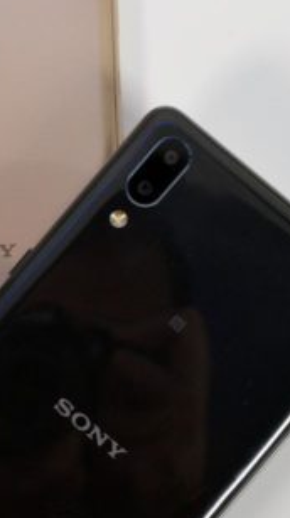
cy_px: 215
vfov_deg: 12.7
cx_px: -76
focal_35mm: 169
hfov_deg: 7.1
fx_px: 2318
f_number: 10
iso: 1600
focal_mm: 55
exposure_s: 1/200
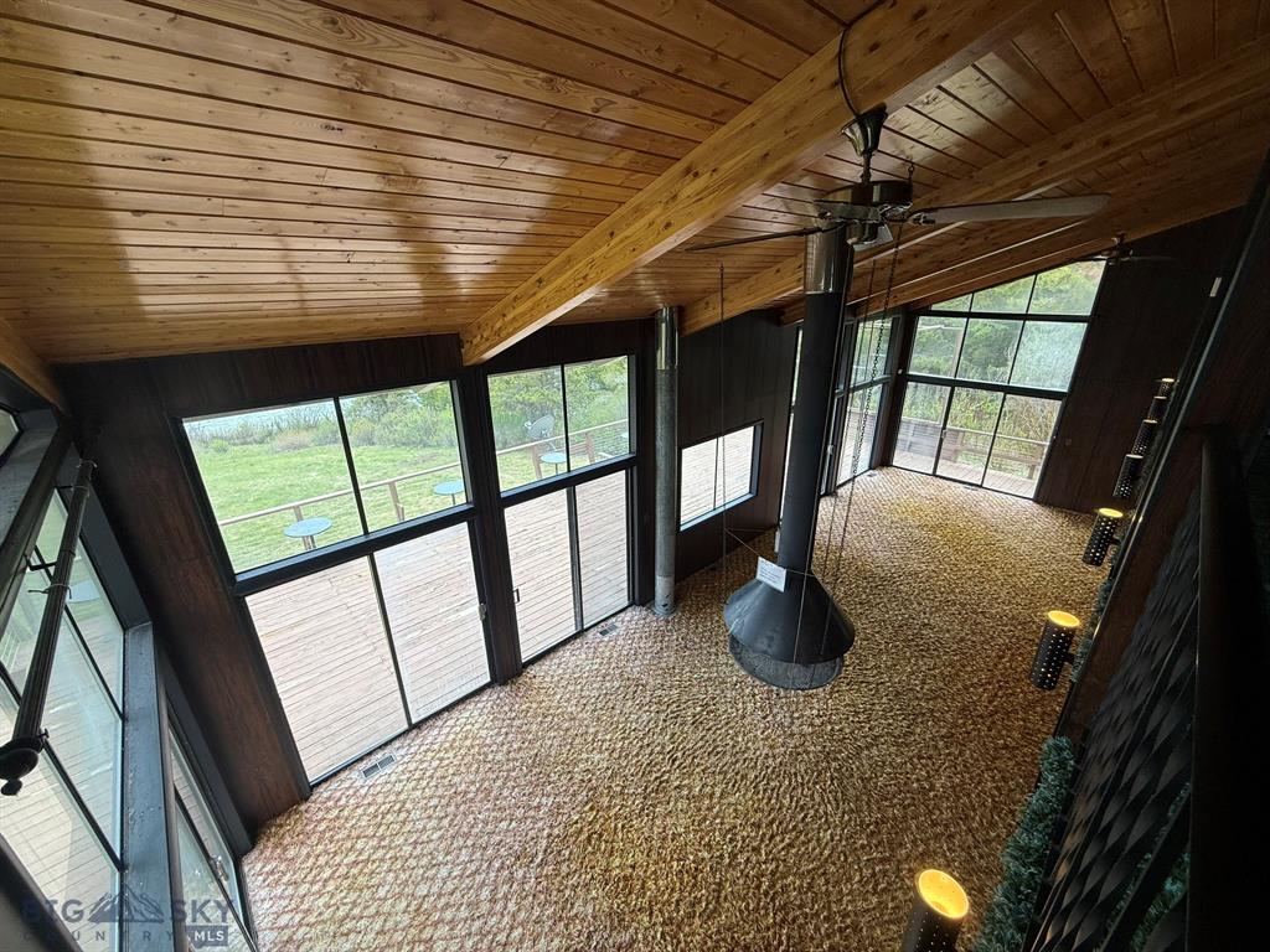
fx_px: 514
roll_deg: +1.6
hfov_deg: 102.1
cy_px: 476
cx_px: 635
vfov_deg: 85.7
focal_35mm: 14
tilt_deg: -20.5
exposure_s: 1/159
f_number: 2.2
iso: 50
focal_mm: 2.22
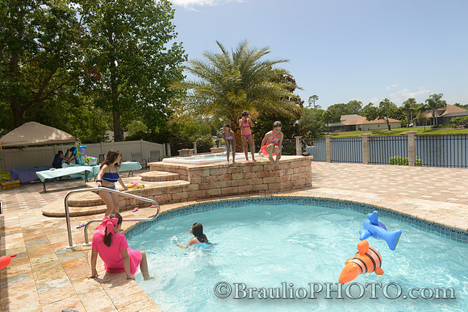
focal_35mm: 24
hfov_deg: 73.7
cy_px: 156
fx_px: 312
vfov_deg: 53.2
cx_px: 234
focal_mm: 24
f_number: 13
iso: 180
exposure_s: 1/160
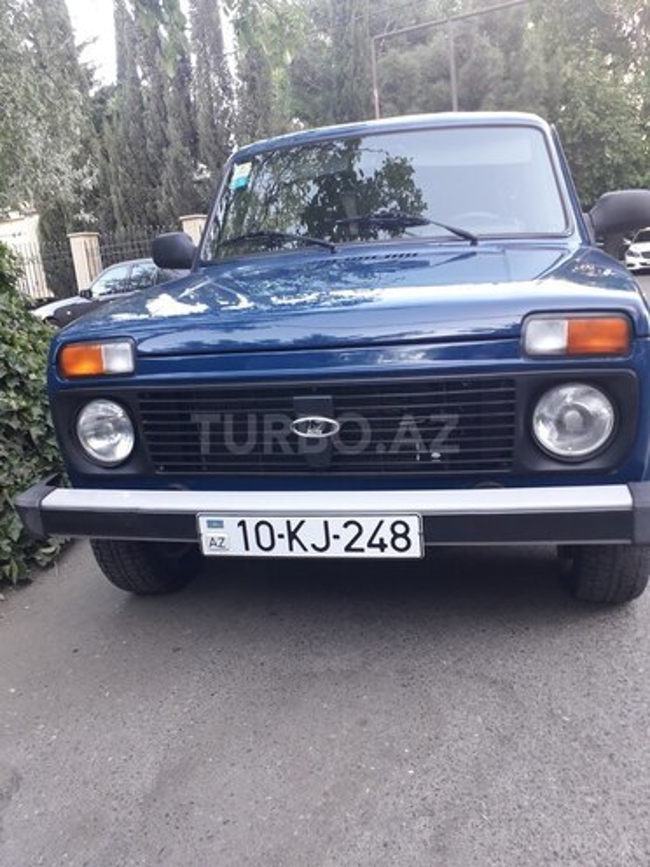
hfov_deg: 51.4
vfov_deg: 65.3
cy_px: 434
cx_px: 325
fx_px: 676
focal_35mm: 27
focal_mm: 3.6
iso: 64
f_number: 1.9
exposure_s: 1/50
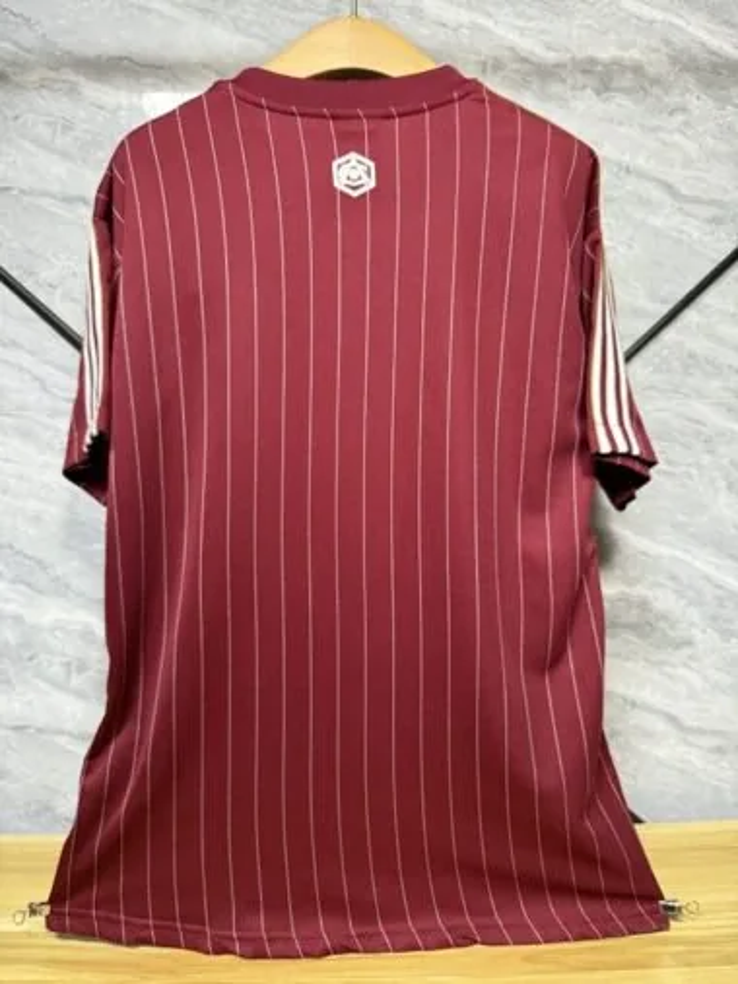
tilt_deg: -0.8
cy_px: 492
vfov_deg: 71.6
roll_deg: +0.7
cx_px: 369
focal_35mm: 24
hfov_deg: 56.8
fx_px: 683
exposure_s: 1/60
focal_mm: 6.76
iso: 640
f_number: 1.78
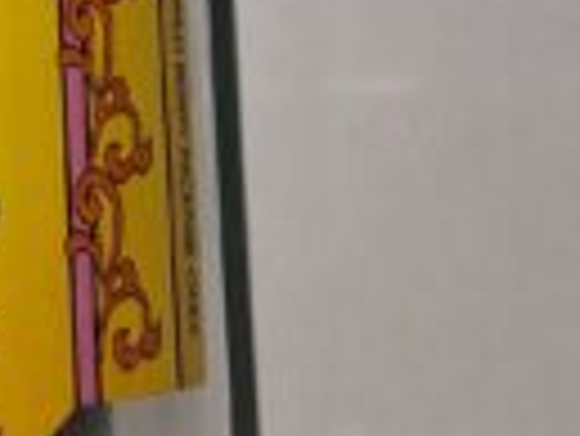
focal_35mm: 150
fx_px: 2516
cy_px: -330
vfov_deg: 9.5
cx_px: -139
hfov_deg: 12.8
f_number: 1.8
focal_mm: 3.98
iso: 64
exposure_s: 1/120
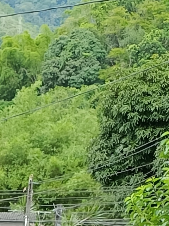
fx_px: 996
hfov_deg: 9.1
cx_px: -167
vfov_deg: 11.0
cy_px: 538
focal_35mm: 153
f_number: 1.65
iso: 75
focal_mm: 6.14
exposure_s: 1/120
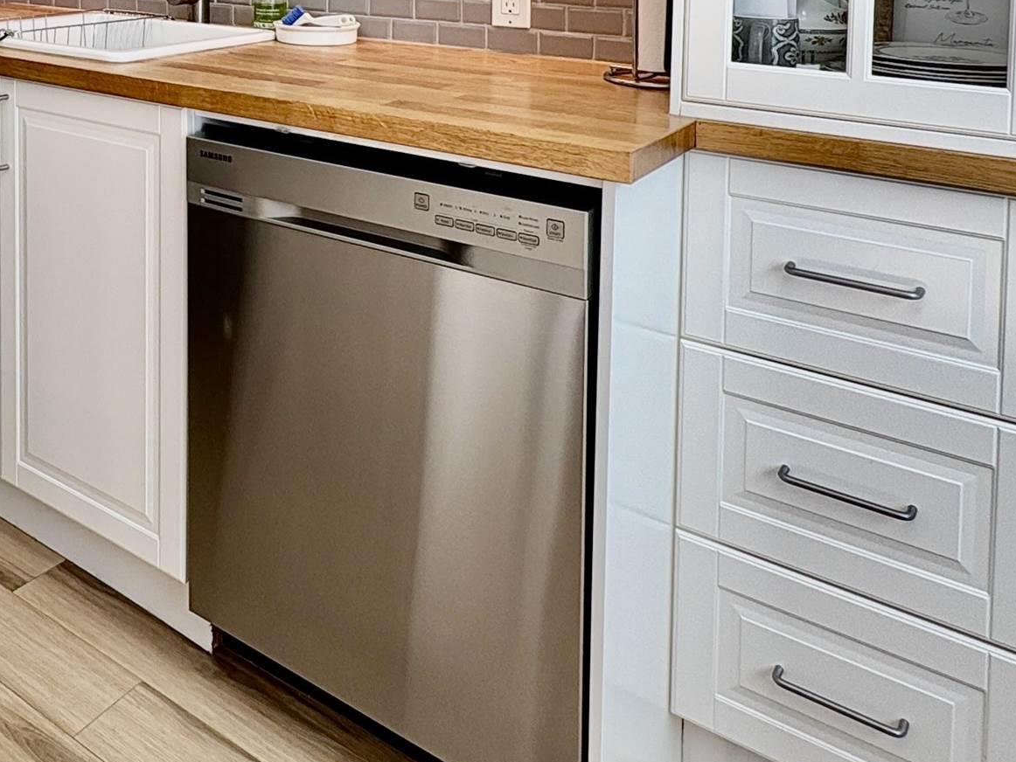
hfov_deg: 46.5
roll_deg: +0.1
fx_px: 1086
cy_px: -50
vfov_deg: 34.2
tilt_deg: -2.3
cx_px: 153
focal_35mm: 37
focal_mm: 2.22
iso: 50
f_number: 2.2
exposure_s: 1/129
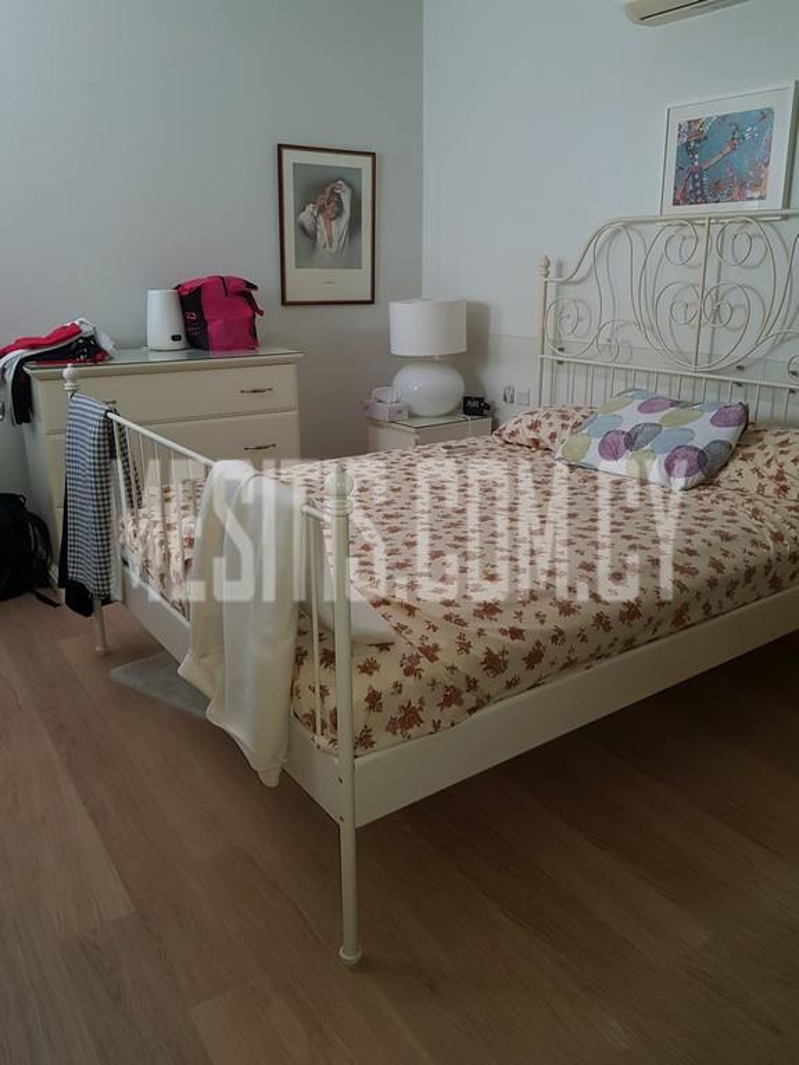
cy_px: 532
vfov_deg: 67.3
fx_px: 800
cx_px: 400
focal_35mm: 26
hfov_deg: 53.1
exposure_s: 1/60
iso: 125
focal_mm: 4.2
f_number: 1.7
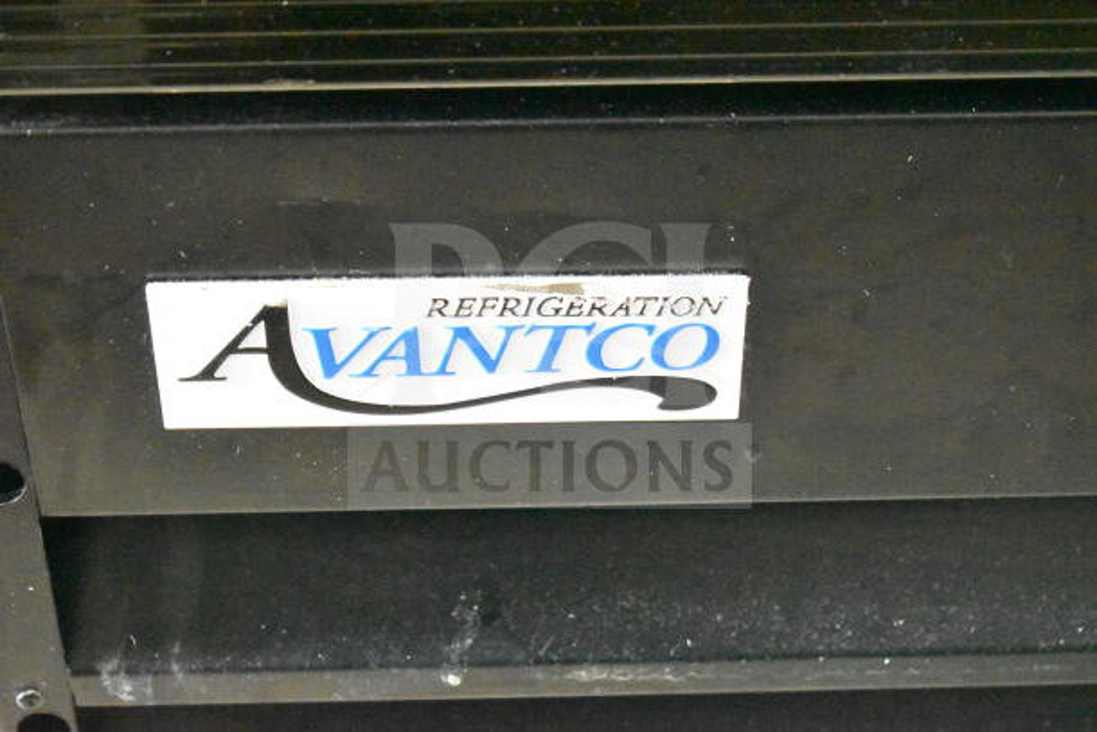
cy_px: 366
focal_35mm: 82
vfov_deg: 16.6
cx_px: 548
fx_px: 2514
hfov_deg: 24.6
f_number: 5.6
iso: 25600
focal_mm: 55
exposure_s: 1/100
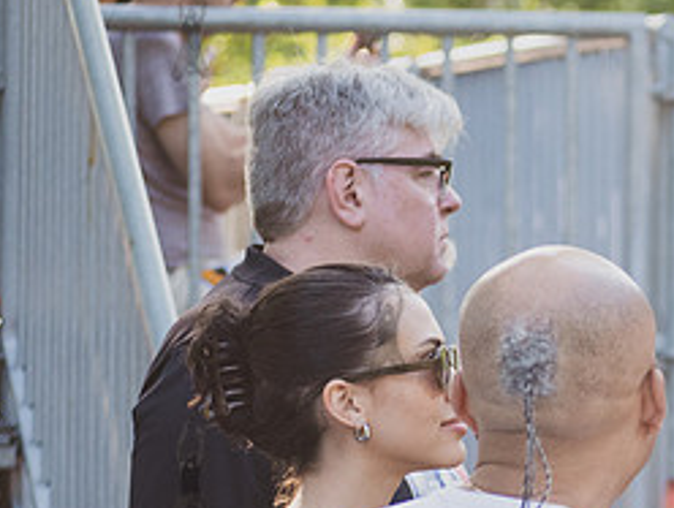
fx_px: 4428
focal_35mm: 227
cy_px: 478
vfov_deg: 6.6
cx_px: 988
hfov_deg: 8.5
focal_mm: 80
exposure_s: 1/1000
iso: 800
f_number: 3.5
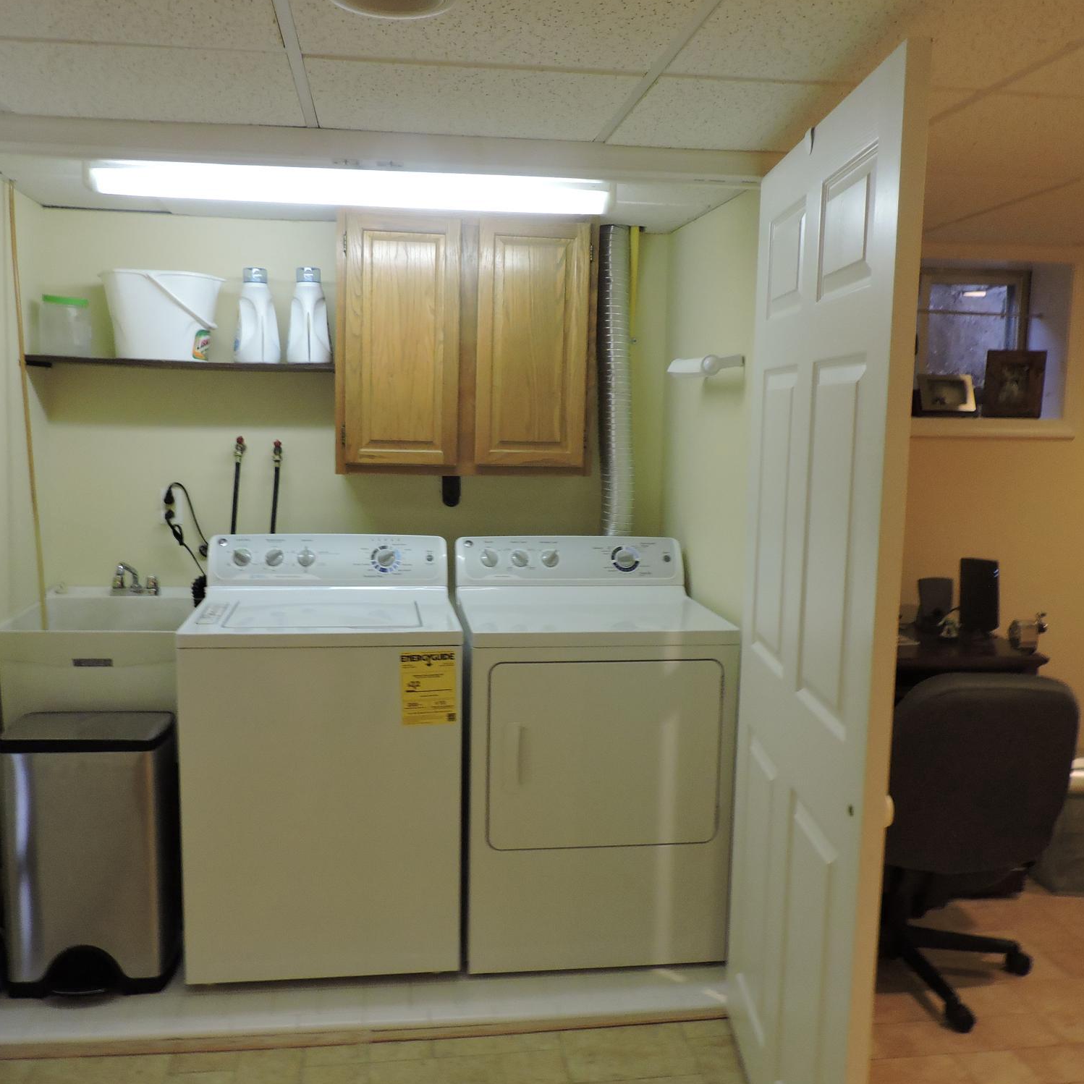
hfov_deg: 55.6
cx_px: 508
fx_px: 1027
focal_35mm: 29
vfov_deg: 55.6
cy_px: 548
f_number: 3
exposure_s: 1/30
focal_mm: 4.3
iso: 400
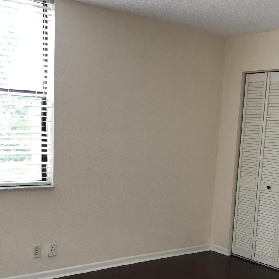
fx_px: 456
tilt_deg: -8.6
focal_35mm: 50
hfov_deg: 34.0
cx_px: 162
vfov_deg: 33.3
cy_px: 213
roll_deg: -3.8
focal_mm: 3.99
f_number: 1.8
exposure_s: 1/30
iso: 20
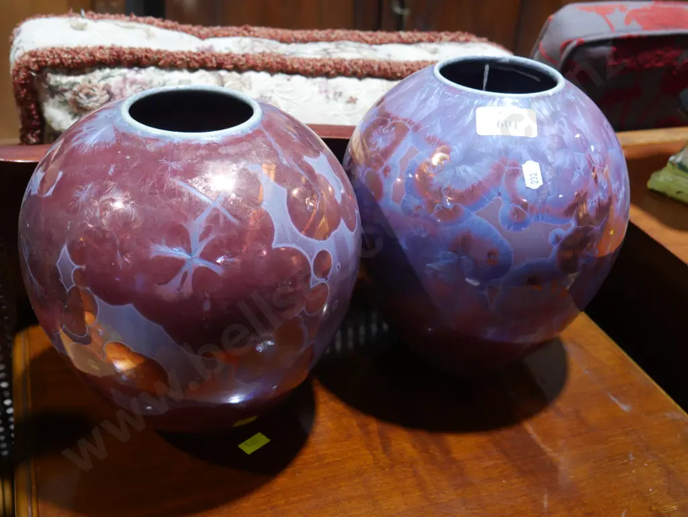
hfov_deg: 44.8
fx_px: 835
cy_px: 258
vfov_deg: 34.4
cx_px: 344
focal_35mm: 42
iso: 800
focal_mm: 21
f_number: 5
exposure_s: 1/60
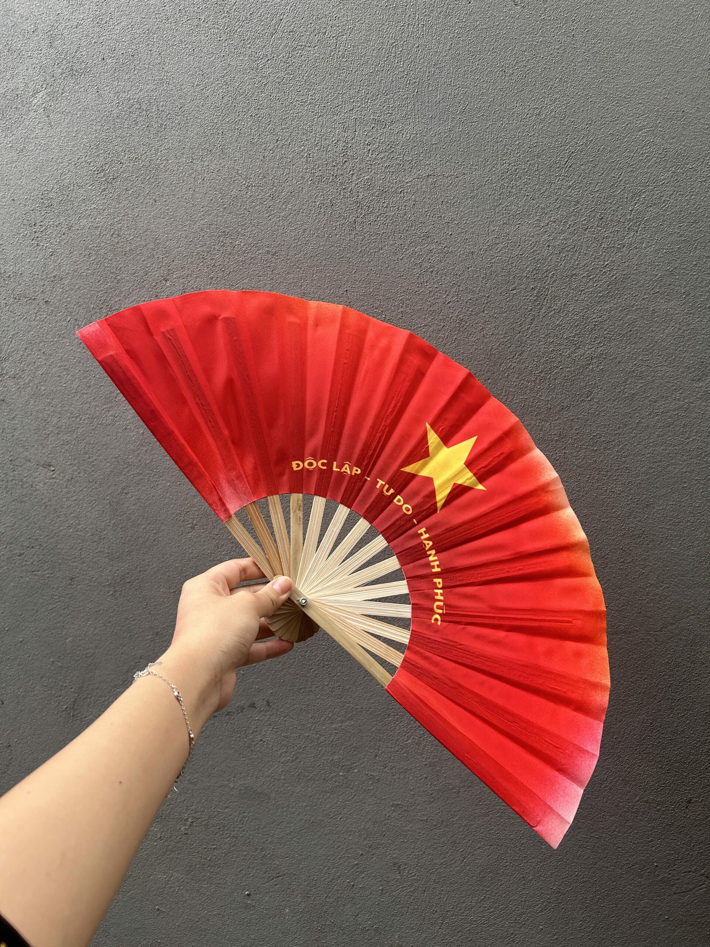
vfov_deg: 67.3
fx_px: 711
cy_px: 474
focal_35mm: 26
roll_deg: +5.9
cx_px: 355
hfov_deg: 53.1
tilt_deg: -4.4
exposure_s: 1/152
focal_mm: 5.7
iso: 40
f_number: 1.5
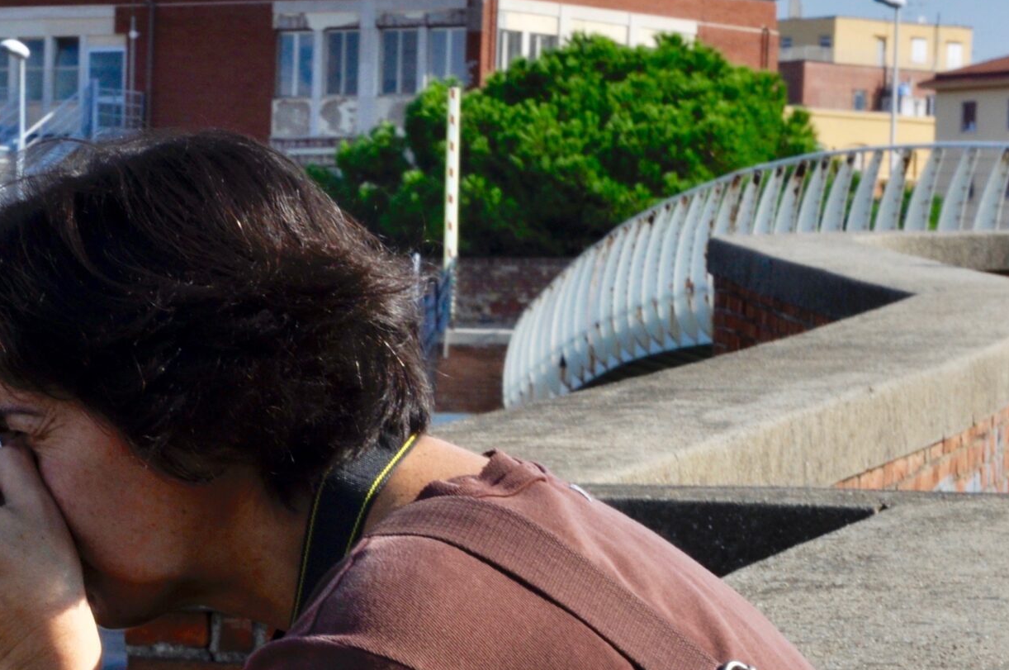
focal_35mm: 220
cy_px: 612
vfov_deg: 6.2
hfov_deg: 9.3
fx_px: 6157
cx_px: 76
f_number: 18
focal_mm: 70
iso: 200
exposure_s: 1/160
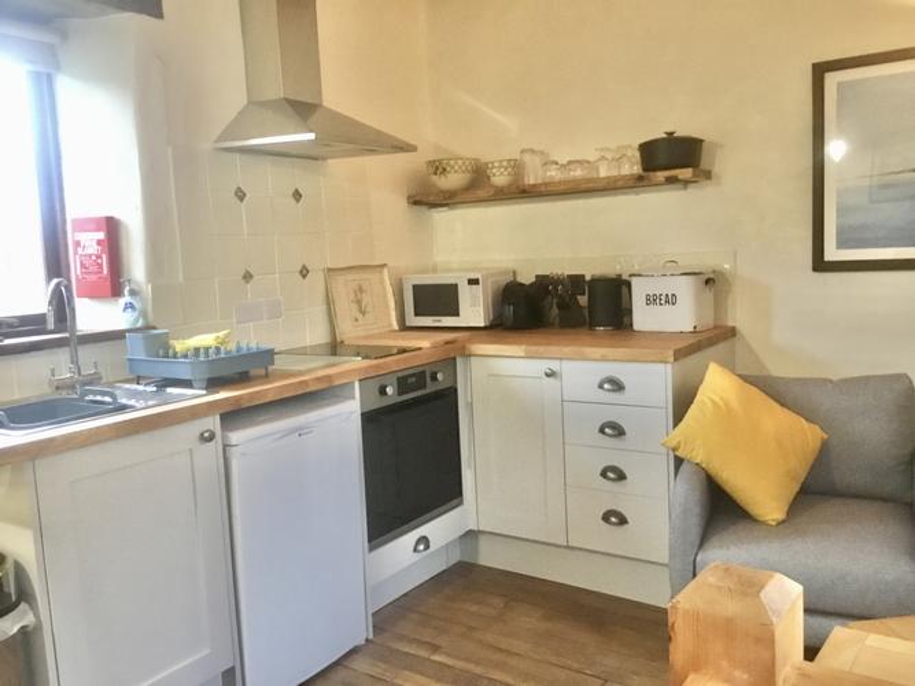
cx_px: 458
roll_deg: +2.5
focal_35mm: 31
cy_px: 343
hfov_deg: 58.4
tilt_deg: -9.5
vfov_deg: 45.4
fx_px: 819
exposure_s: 1/33
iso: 250
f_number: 2.4
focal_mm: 3.3
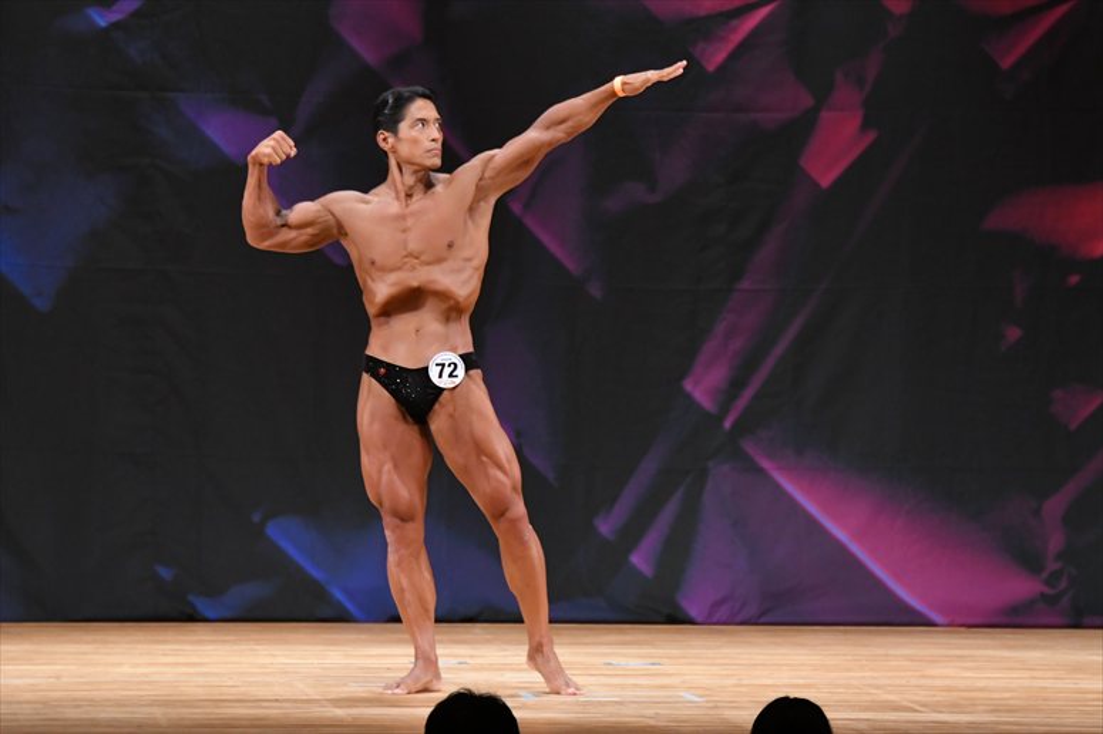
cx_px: 552
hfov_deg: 8.1
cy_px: 367
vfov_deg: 5.4
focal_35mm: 255
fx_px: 7809
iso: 3200
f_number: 5.6
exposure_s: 1/400
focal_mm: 170
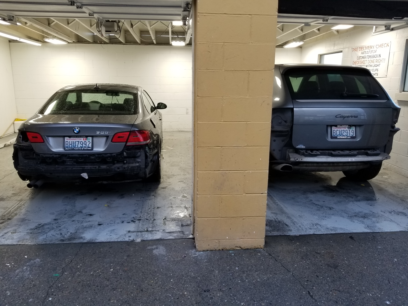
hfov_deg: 67.3
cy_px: 153
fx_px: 306
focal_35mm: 26
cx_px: 204
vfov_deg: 53.1
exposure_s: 1/120
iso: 80
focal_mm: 4.25
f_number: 1.7
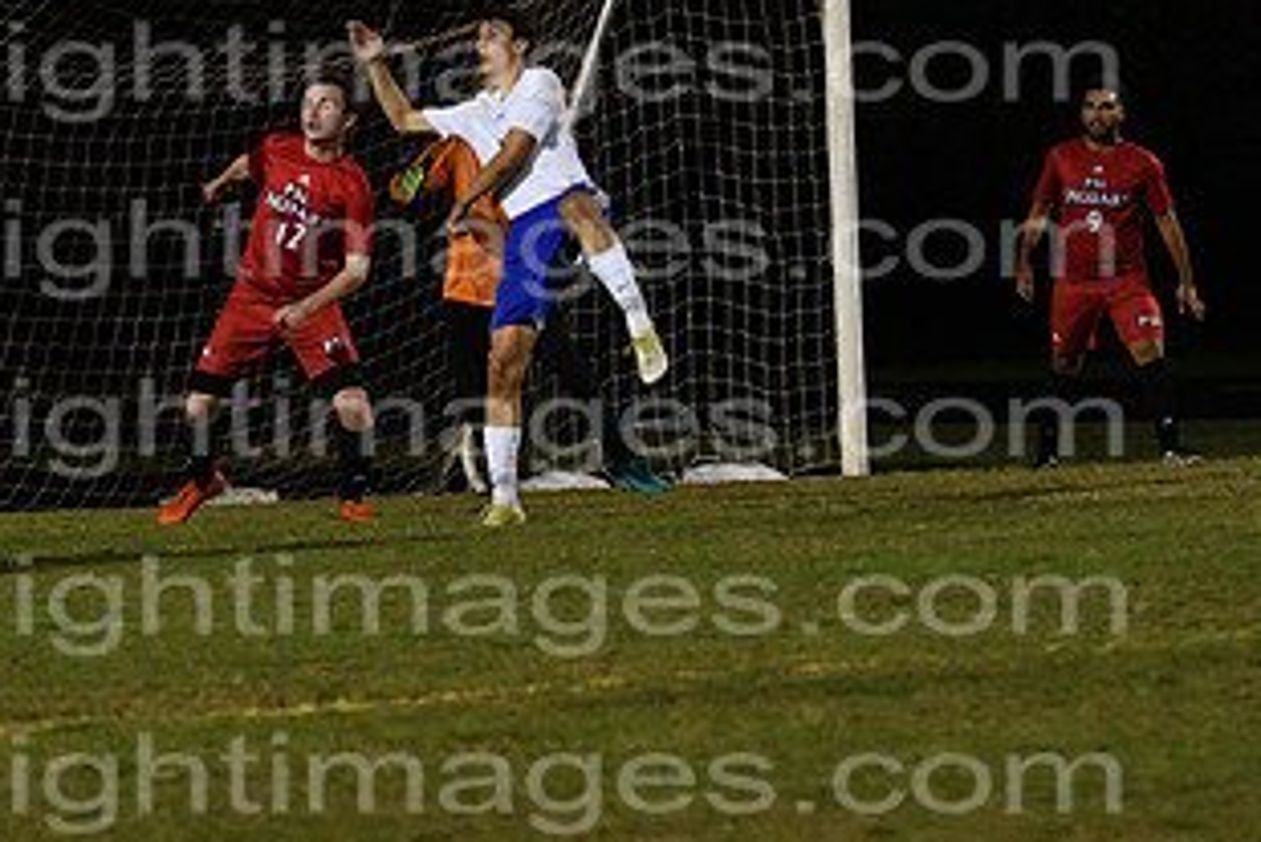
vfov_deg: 3.6
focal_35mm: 379
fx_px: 13279
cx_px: 203
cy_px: 161
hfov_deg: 5.4
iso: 6400
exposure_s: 1/1000
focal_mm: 135
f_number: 4
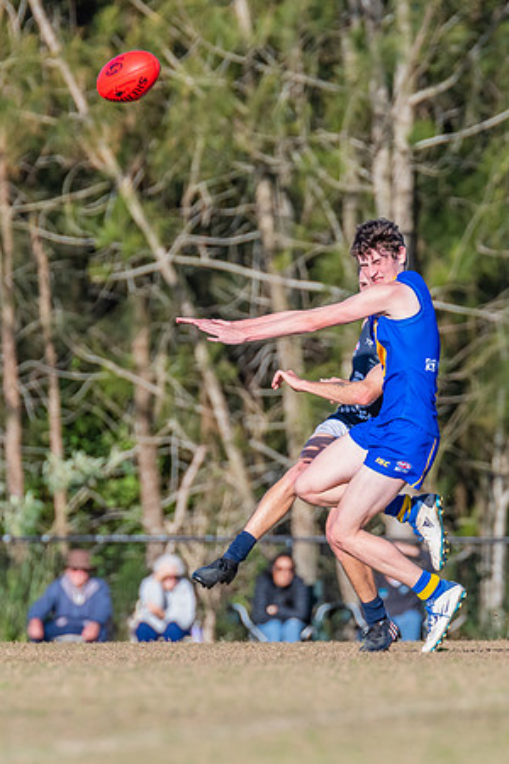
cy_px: 416
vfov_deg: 2.8
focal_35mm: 727
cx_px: 288
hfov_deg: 1.9
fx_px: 15415
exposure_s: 1/2000
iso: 800
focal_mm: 420
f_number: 6.3
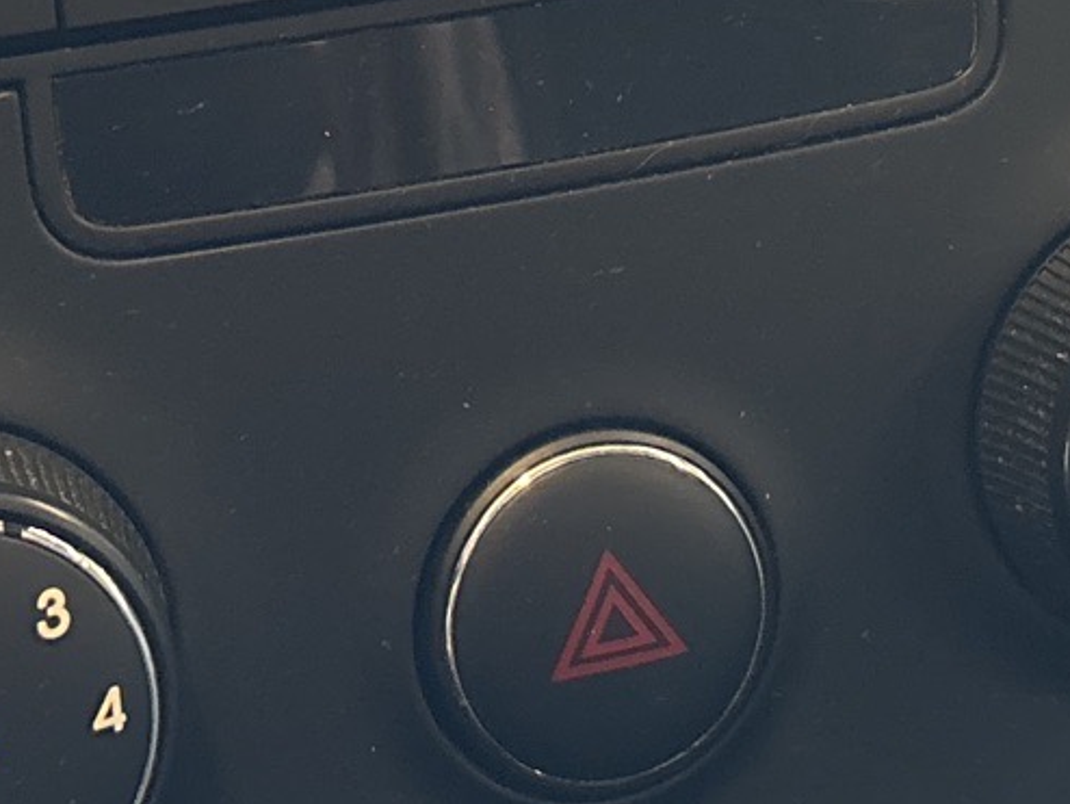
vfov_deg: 14.0
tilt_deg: -30.5
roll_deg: -3.9
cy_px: -267
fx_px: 3123
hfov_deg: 19.4
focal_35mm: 101
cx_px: 323
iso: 500
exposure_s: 1/25
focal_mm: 5.96
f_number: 1.6
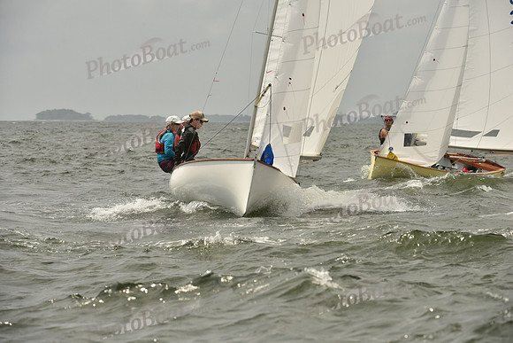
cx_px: 256
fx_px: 3136
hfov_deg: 9.4
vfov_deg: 6.2
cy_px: 172
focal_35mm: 220
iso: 320
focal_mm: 220
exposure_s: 1/1250
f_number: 9
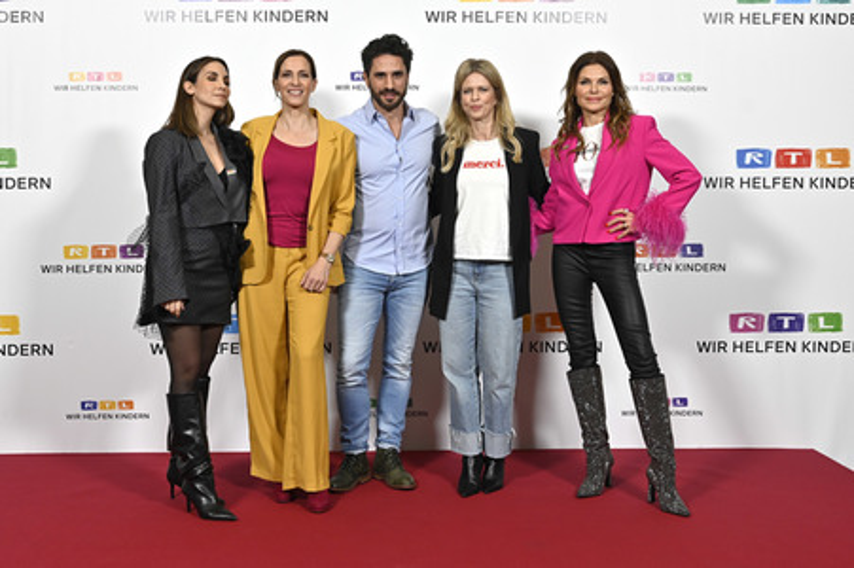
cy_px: 284
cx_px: 427
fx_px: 1067
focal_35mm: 45
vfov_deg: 29.8
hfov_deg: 43.6
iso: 1000
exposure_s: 1/320
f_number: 4.5
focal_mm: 45
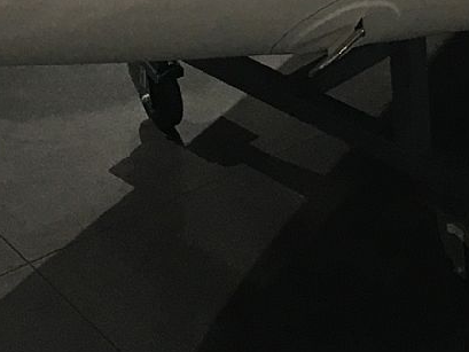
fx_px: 1843
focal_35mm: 136
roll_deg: +4.0
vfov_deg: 10.0
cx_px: 226
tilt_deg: -16.5
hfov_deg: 14.5
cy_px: -393
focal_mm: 4.15
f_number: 2.2
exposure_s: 1/33
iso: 50
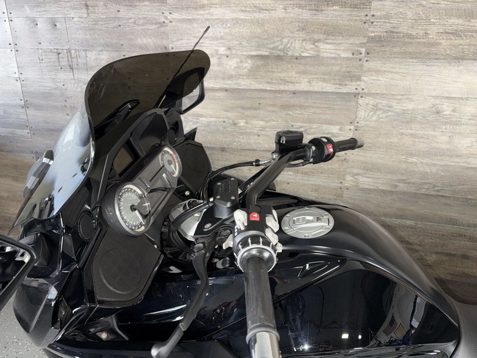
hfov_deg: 71.6
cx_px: 238
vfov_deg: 56.8
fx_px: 331
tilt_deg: -20.3
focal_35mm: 24
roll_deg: +0.4
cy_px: 179
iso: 80
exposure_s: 1/22
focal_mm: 6.76
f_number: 1.78
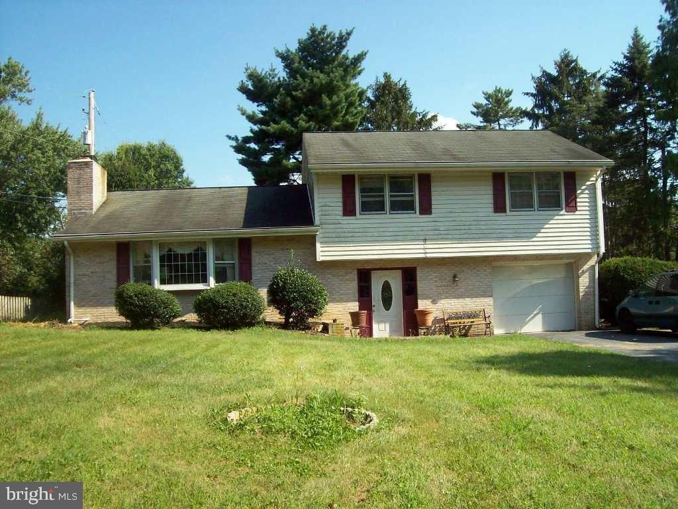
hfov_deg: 51.4
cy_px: 254
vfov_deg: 39.7
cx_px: 339
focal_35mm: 36
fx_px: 705
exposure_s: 1/367
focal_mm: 6
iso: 80
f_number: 4.8
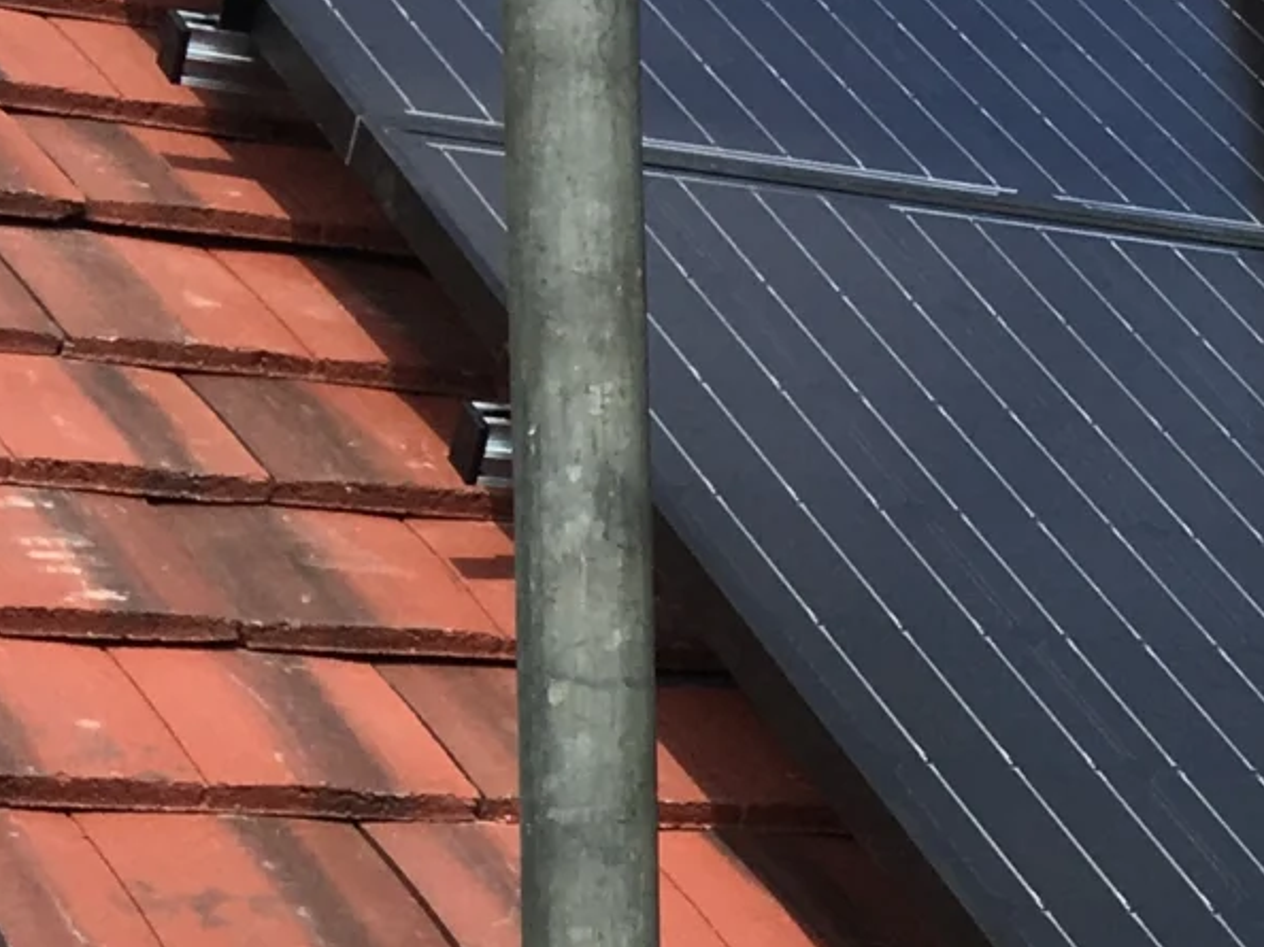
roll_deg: +2.0
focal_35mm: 125
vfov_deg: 11.7
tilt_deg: +2.2
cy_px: 975
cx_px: 2651
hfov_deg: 13.2
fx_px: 4563
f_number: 2.2
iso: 25
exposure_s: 1/1451
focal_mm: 4.15
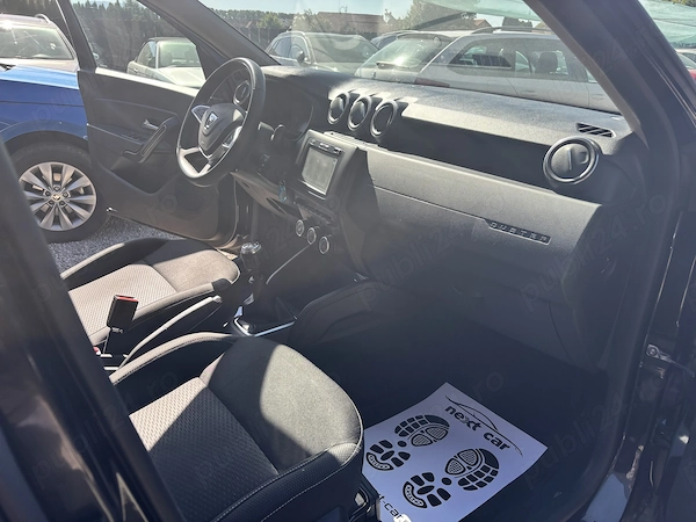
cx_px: 348
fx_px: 523
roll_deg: -2.0
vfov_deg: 53.1
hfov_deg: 67.3
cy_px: 261
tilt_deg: -23.0
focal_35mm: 26
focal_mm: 5.96
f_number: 1.6
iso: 50
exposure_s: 1/641
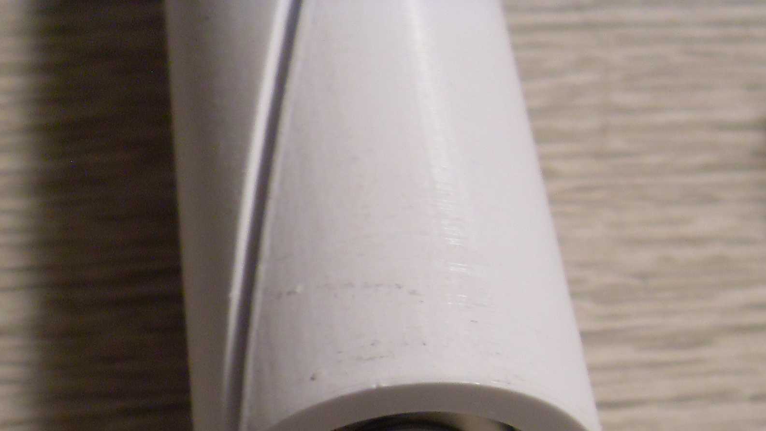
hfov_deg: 25.6
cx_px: 348
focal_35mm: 83
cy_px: 590
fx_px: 1686
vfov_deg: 13.9
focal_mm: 6.3
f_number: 2.8
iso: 200
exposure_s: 1/45
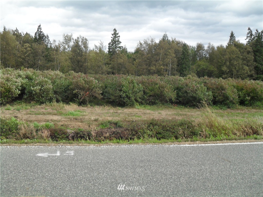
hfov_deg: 52.6
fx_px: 266
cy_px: 98
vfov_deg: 40.7
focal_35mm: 35
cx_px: 132
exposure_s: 1/60
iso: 100
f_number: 8.9
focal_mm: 6.2
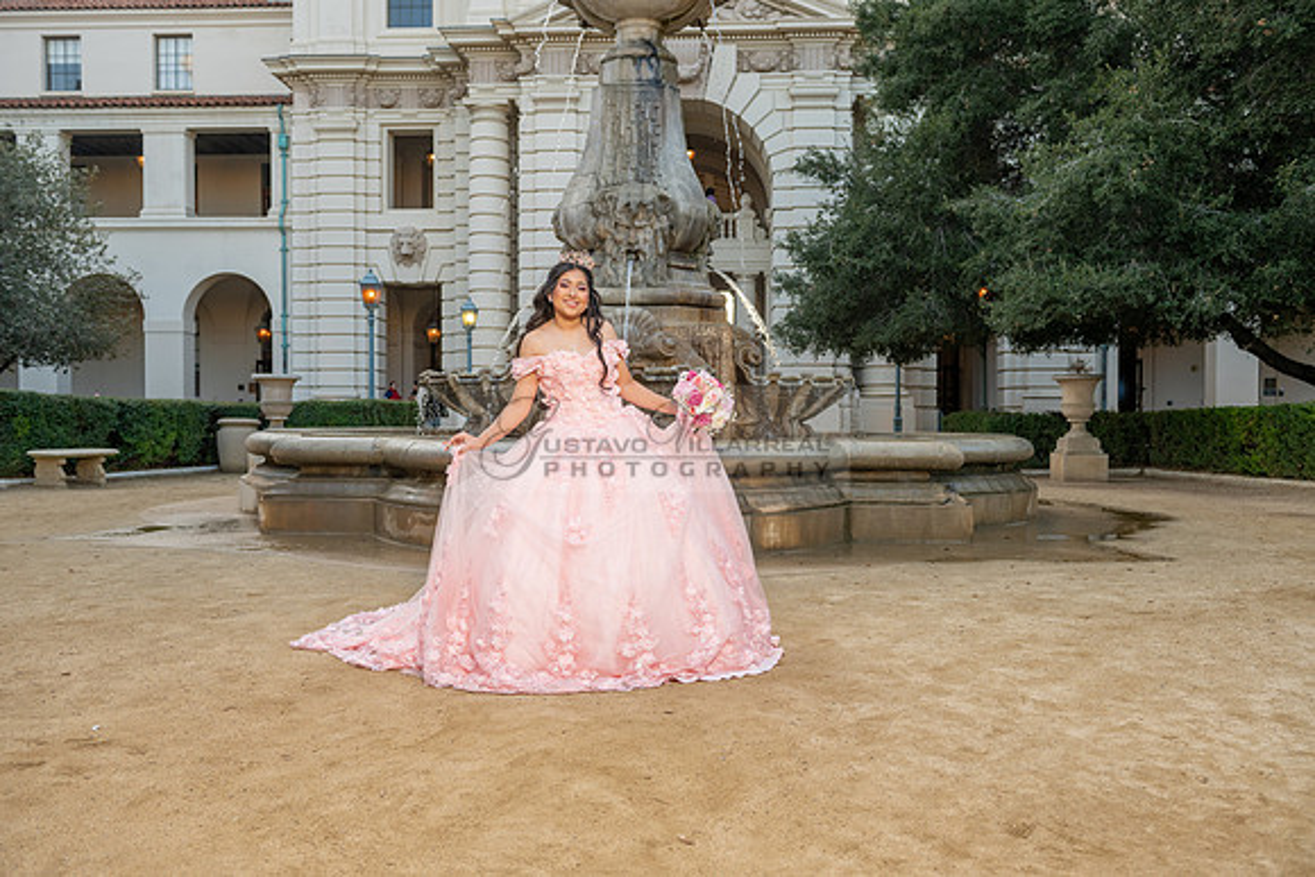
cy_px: 438
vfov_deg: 45.0
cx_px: 658
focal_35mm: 29
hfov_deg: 63.6
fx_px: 1060
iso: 320
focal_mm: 29
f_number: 4.5
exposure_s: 1/200
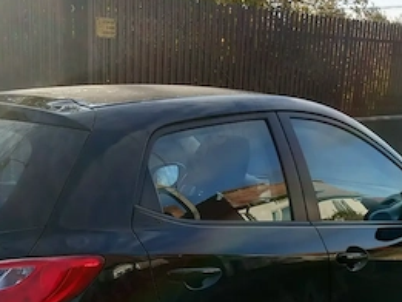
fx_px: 720
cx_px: 169
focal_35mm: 62
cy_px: 341
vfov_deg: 22.2
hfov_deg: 31.1
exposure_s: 1/123
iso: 20
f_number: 1.8
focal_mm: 4
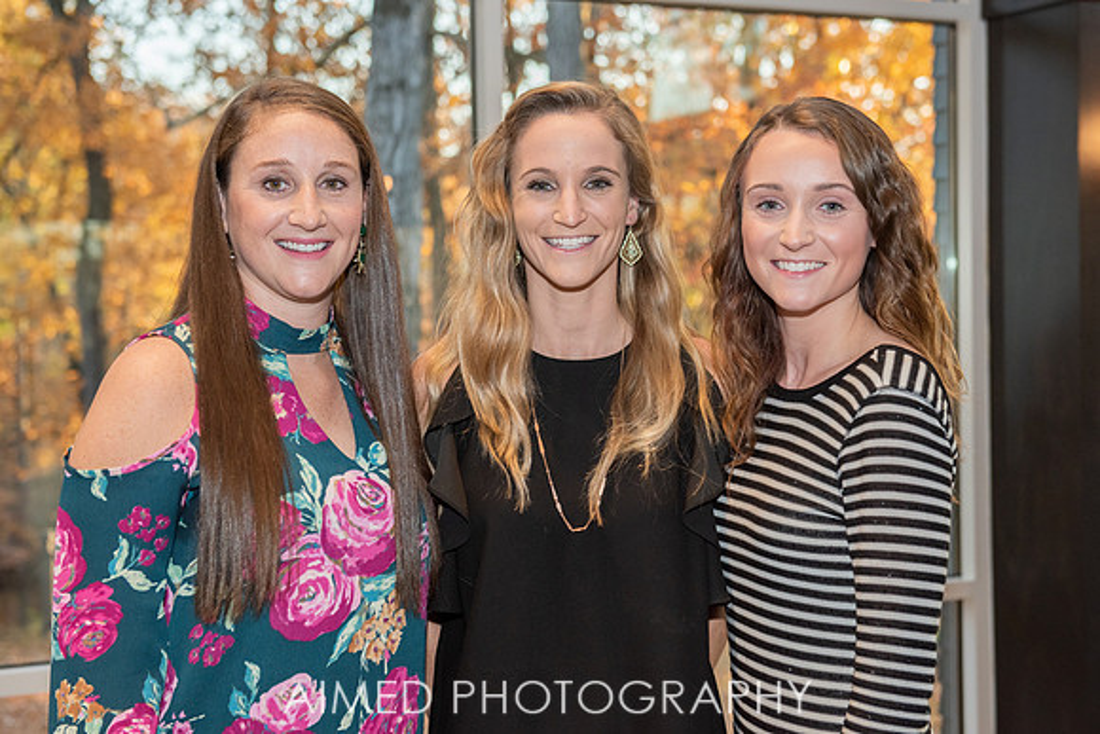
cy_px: 367
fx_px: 1862
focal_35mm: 61
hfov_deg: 32.9
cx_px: 587
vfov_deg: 22.3
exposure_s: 1/250
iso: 640
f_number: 4
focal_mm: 56
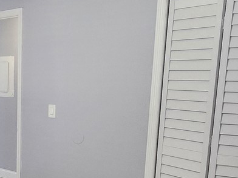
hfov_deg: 32.4
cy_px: 145
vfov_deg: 26.9
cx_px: -15
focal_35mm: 53
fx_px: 364
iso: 125
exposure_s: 1/60
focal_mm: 1.74
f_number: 2.2
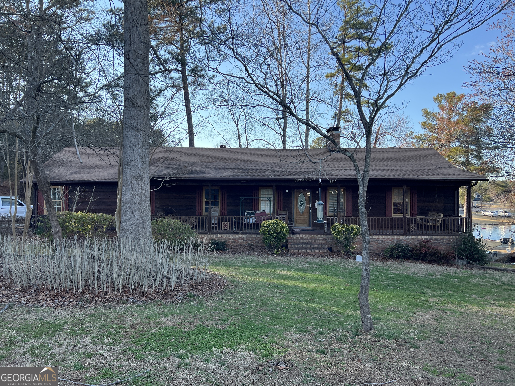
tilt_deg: -0.2
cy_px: 193
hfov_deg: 67.3
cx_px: 258
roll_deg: -0.2
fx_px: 387
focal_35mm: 26
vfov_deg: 53.1
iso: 50
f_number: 1.5
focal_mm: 5.7
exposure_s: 1/846
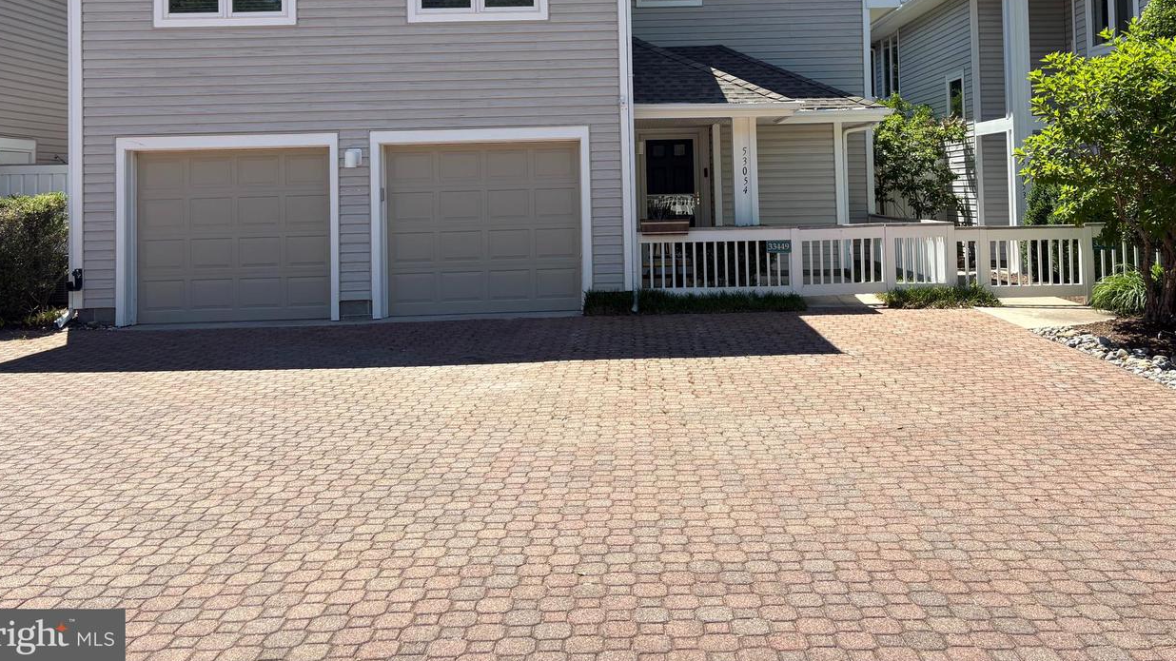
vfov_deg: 34.7
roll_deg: +1.7
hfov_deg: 59.4
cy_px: 150
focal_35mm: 33
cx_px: 643
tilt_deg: +2.6
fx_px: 1029
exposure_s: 1/2208
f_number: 1.6
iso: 50
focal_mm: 5.96
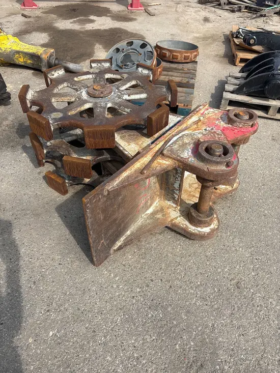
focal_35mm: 26
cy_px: 186
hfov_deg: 53.1
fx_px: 280
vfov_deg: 67.3
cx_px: 140
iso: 50
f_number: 1.6
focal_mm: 5.96
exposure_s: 1/3311
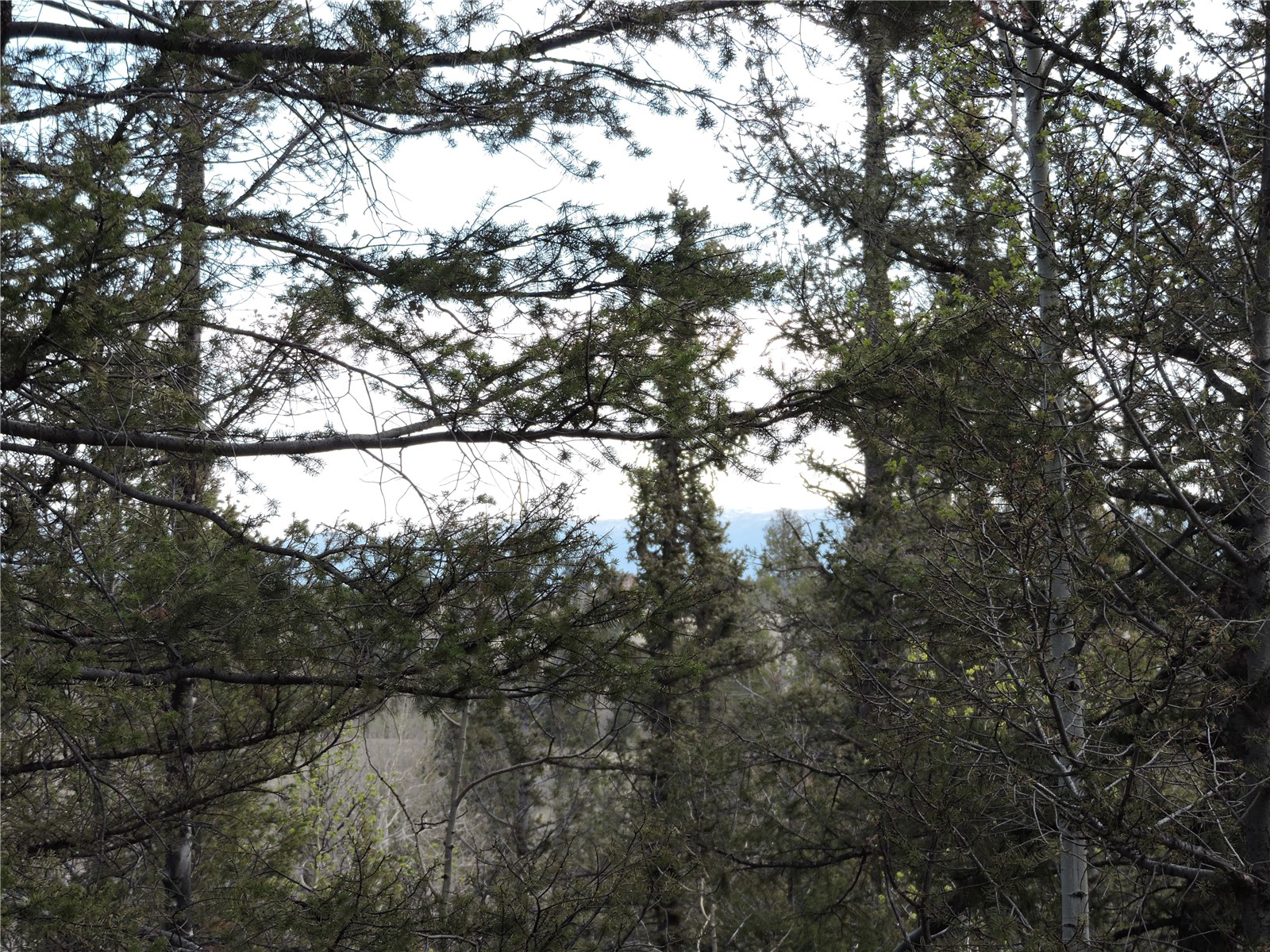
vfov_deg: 12.3
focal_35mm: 120
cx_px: 635
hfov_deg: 16.4
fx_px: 4403
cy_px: 476
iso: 100
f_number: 4.2
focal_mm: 21.4
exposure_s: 1/125
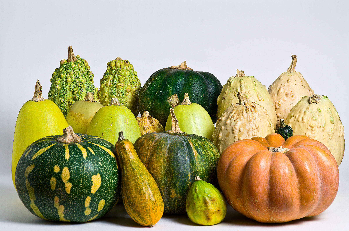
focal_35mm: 128
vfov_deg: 10.7
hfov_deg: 16.1
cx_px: 174
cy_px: 116
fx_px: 1234
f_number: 11
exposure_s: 1
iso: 100
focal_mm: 85
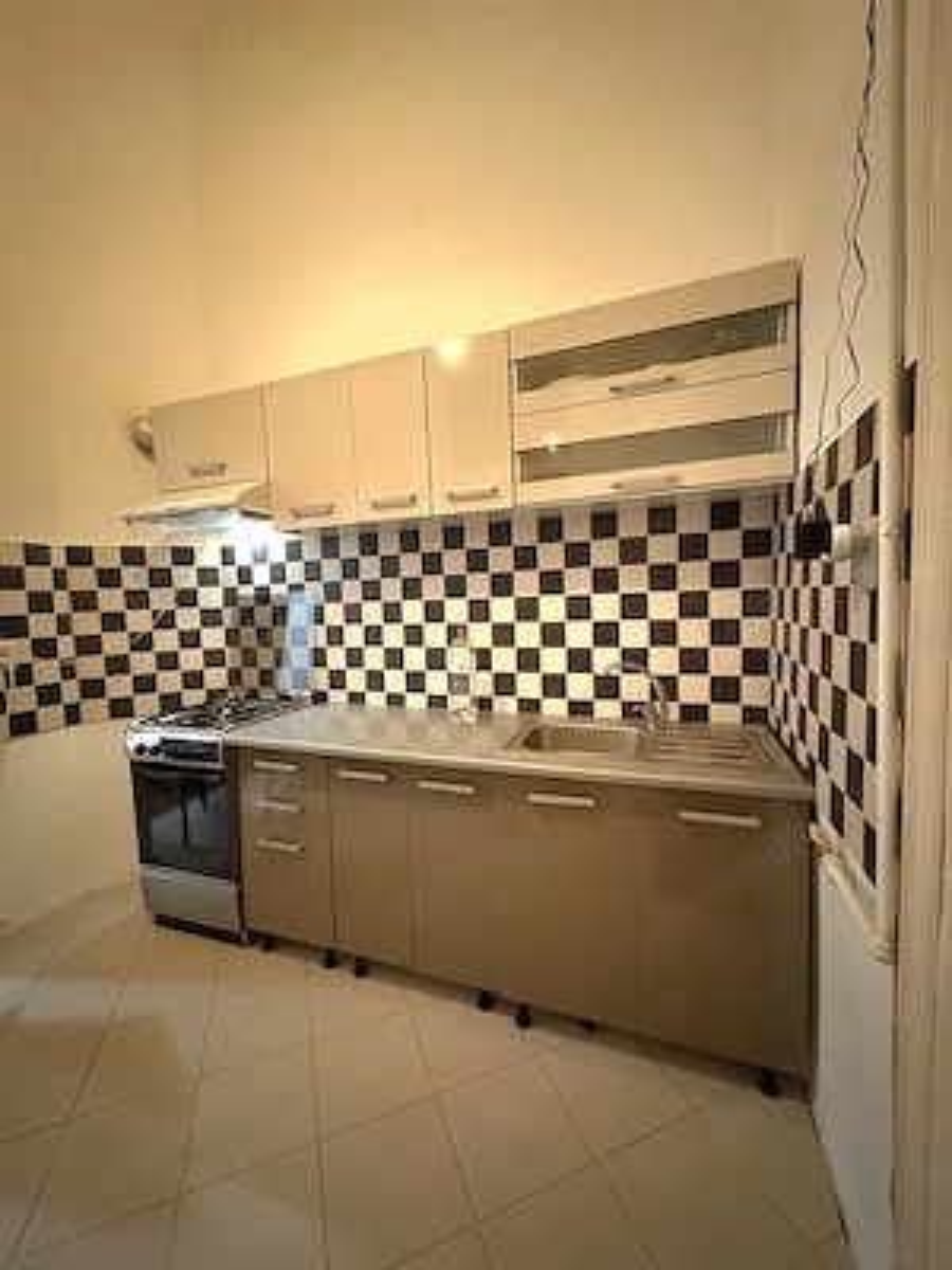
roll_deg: +1.7
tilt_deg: -2.5
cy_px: 635
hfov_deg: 85.7
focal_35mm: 14
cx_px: 476
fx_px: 513
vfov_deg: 102.1
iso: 800
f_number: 2.2
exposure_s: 1/25
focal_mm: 2.22
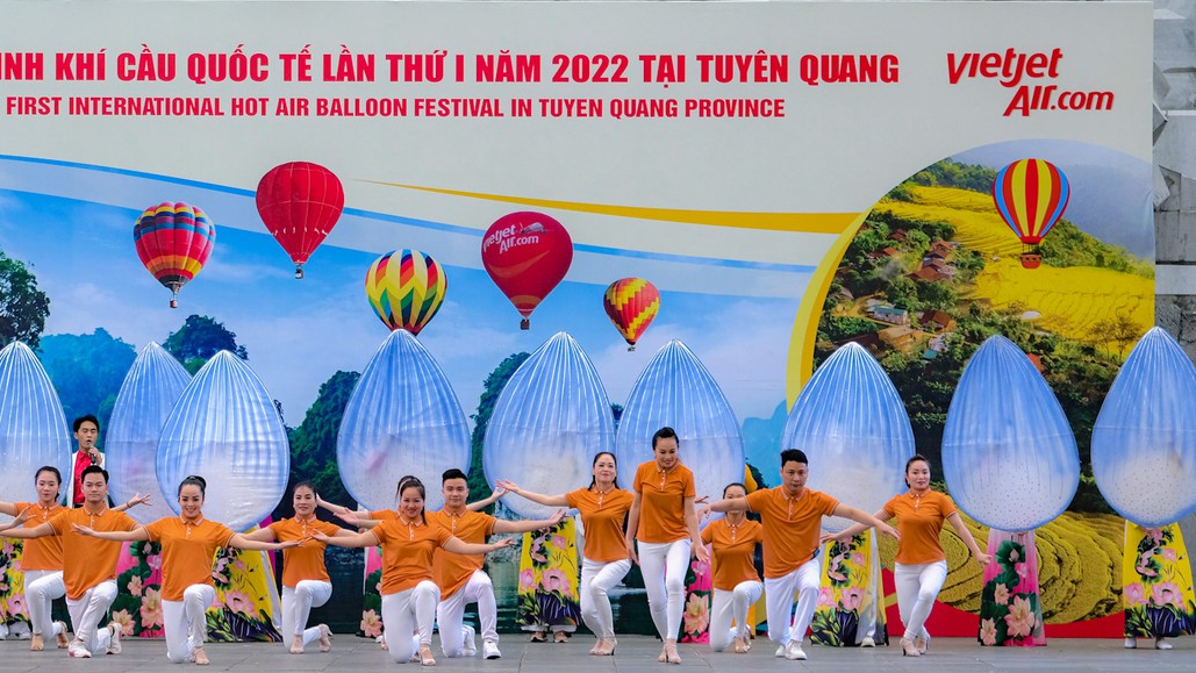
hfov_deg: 13.5
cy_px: 472
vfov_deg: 7.6
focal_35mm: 159
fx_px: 5043
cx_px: 364
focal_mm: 71.5
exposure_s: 1/400
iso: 1000
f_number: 3.2
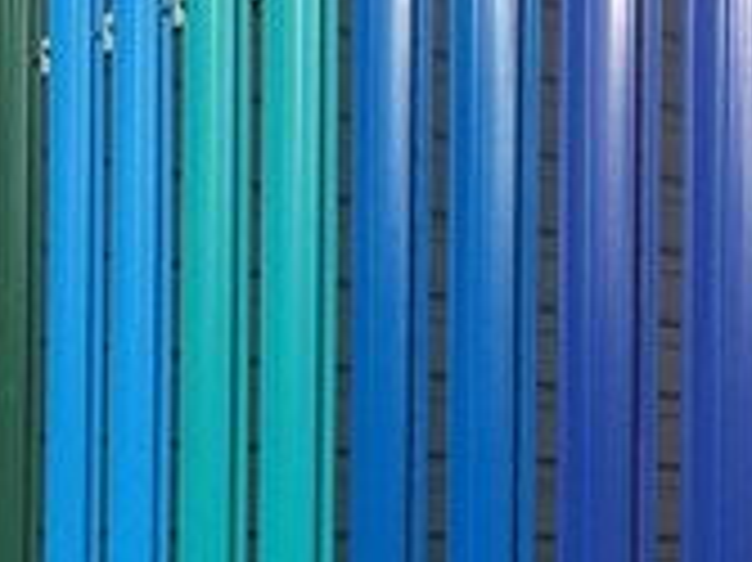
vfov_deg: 16.6
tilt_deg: +0.3
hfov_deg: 22.4
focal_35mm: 87
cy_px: 551
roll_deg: -2.2
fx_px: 1889
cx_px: 509
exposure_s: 1/1282
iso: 25
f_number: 2.2
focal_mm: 4.15
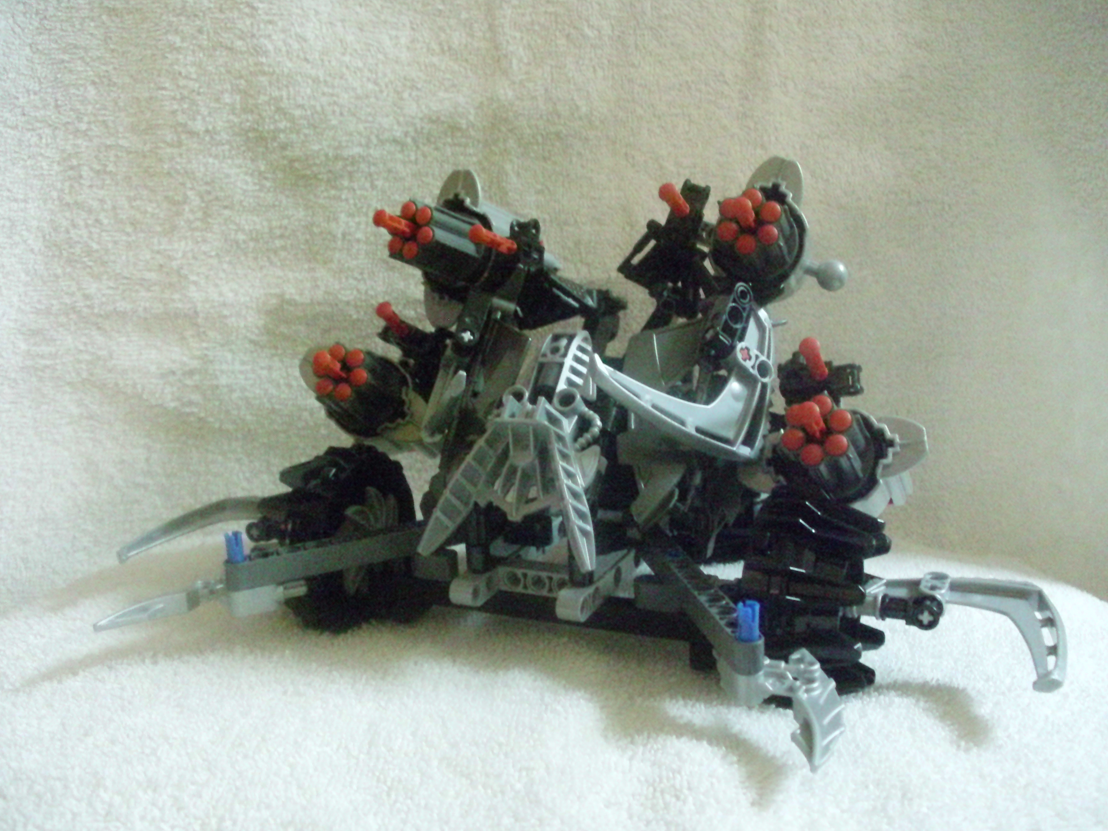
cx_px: 540
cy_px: 425
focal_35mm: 39
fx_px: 1248
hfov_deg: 47.9
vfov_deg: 36.8
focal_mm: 6.3
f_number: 3.1
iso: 1600
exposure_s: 1/14
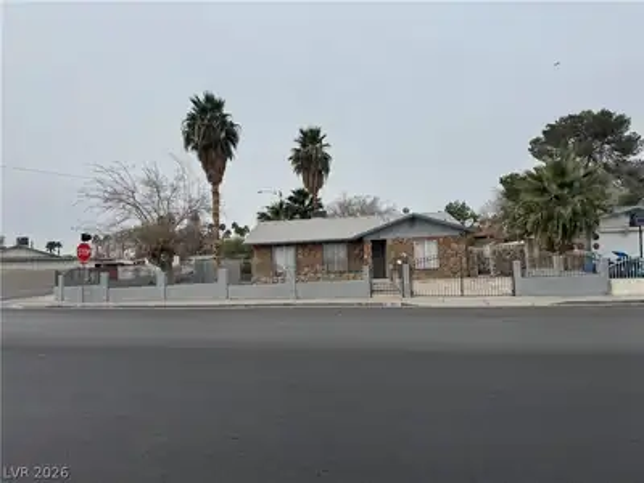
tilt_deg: +2.4
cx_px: 322
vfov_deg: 56.8
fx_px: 446
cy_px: 242
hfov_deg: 71.6
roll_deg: +2.5
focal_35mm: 24
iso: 80
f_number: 1.78
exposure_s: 1/6410
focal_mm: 6.76
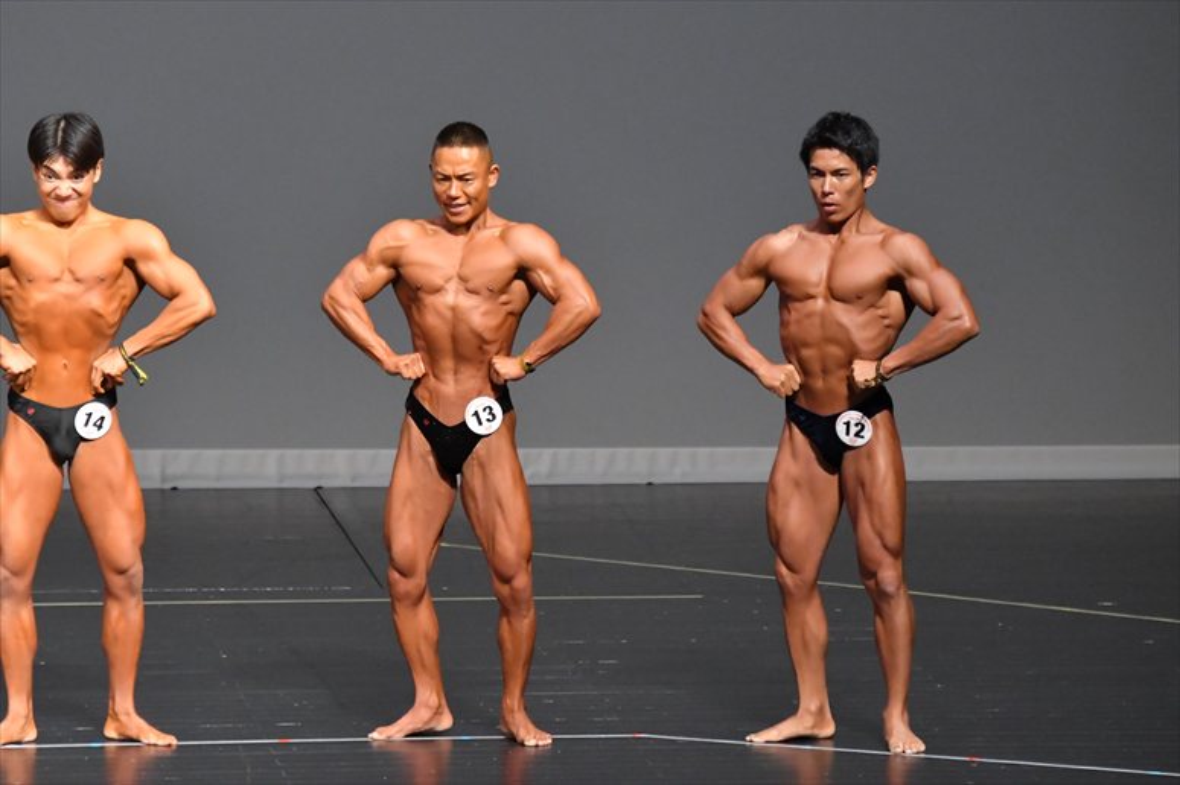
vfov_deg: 4.4
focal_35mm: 315
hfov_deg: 6.5
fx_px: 10320
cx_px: 590
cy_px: 392
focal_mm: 210
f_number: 5.6
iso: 9000
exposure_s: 1/400
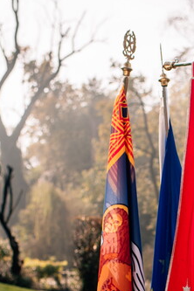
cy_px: 298
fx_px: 752
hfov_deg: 14.1
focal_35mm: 93
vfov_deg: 21.1
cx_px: 256
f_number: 3.2
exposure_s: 1/1600
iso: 125
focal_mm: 35
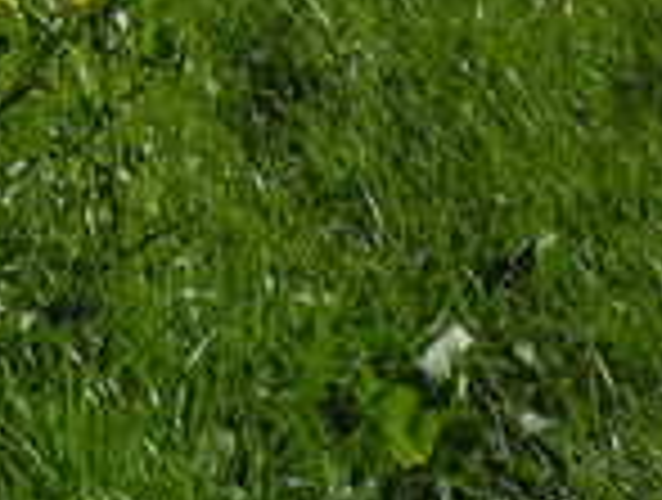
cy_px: -811
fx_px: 5119
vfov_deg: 5.4
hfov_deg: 7.0
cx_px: -865
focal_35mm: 267
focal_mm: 8.8
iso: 100
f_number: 4.5
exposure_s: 1/1000
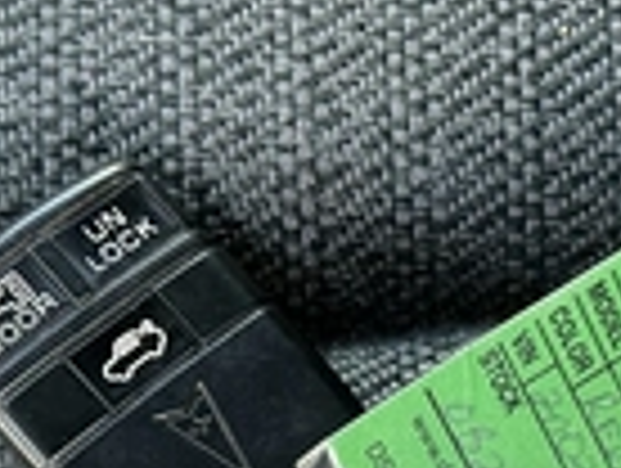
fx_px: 1456
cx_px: 428
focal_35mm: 81
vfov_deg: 17.3
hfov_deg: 23.9
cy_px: 585
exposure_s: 1/62
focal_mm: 3
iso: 64
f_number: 1.8
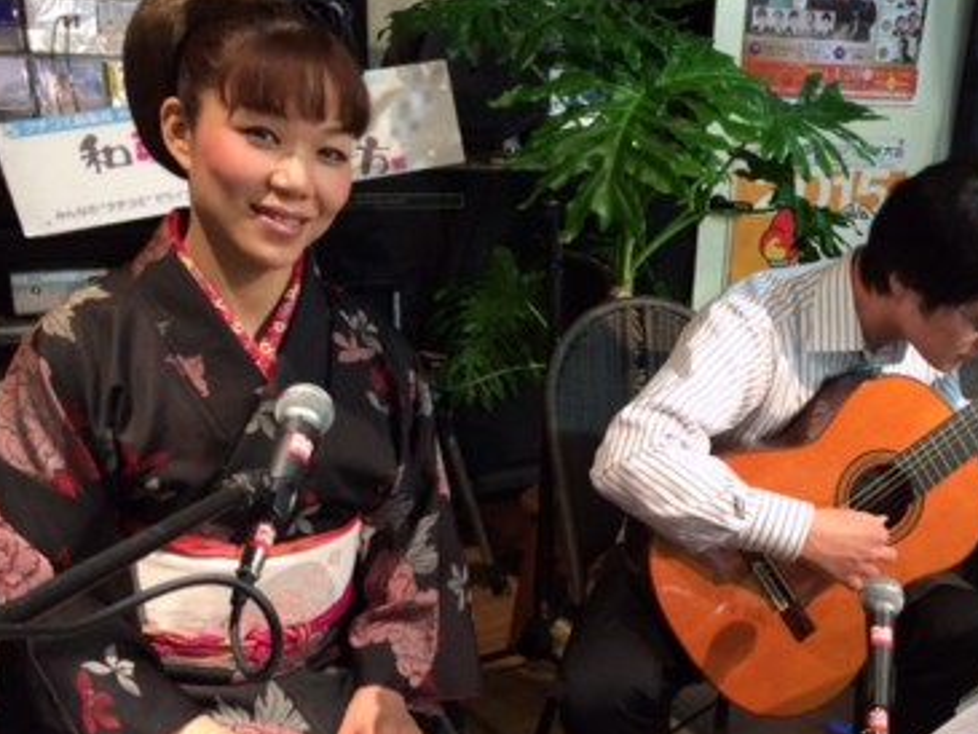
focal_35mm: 37
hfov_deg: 49.8
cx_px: 589
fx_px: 1046
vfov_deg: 38.6
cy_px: 423
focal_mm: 4.12
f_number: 2.2
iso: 320
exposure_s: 1/30
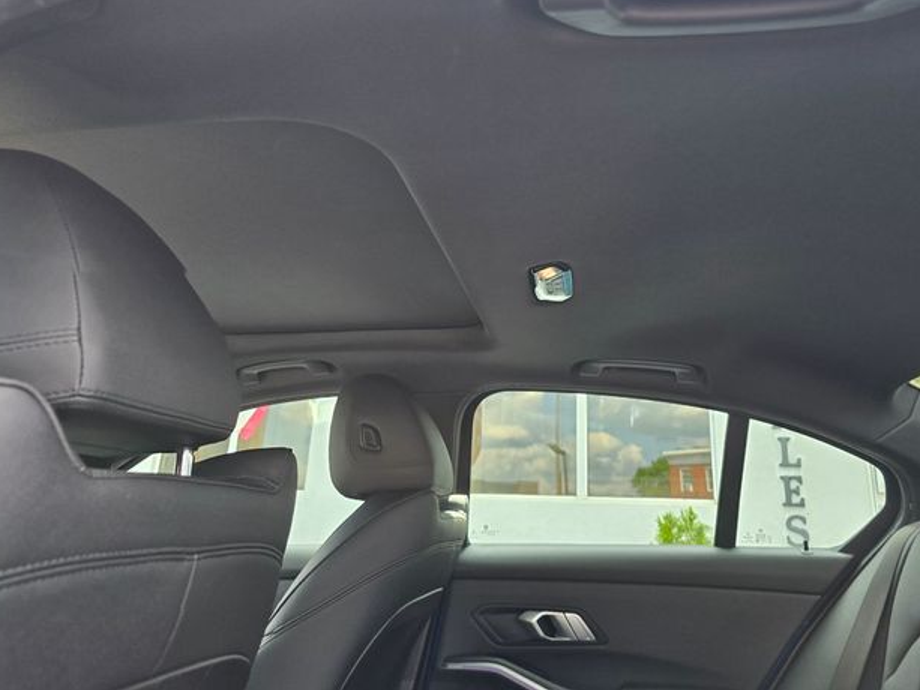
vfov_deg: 56.8
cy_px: 332
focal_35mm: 24
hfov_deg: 71.6
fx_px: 638
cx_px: 465
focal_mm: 6.3
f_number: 1.7
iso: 64
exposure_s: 1/180
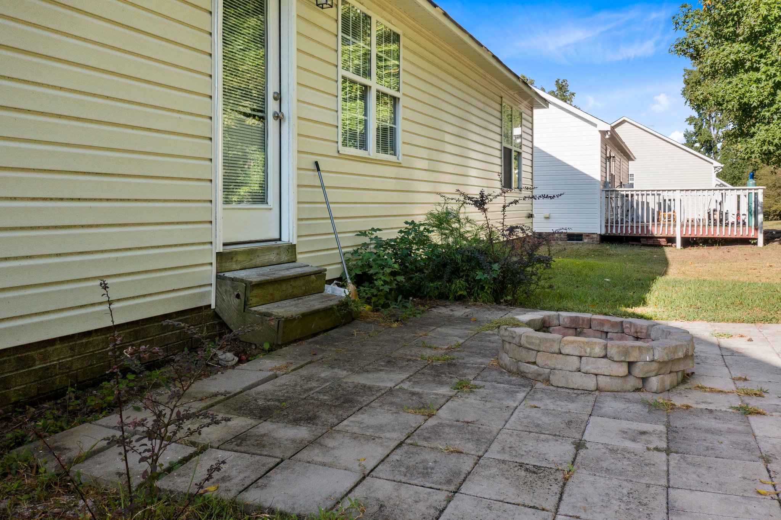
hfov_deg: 65.5
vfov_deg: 46.4
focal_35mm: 28
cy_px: 260
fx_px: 607
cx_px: 390
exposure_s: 1/320
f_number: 5.6
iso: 100
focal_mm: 10.26
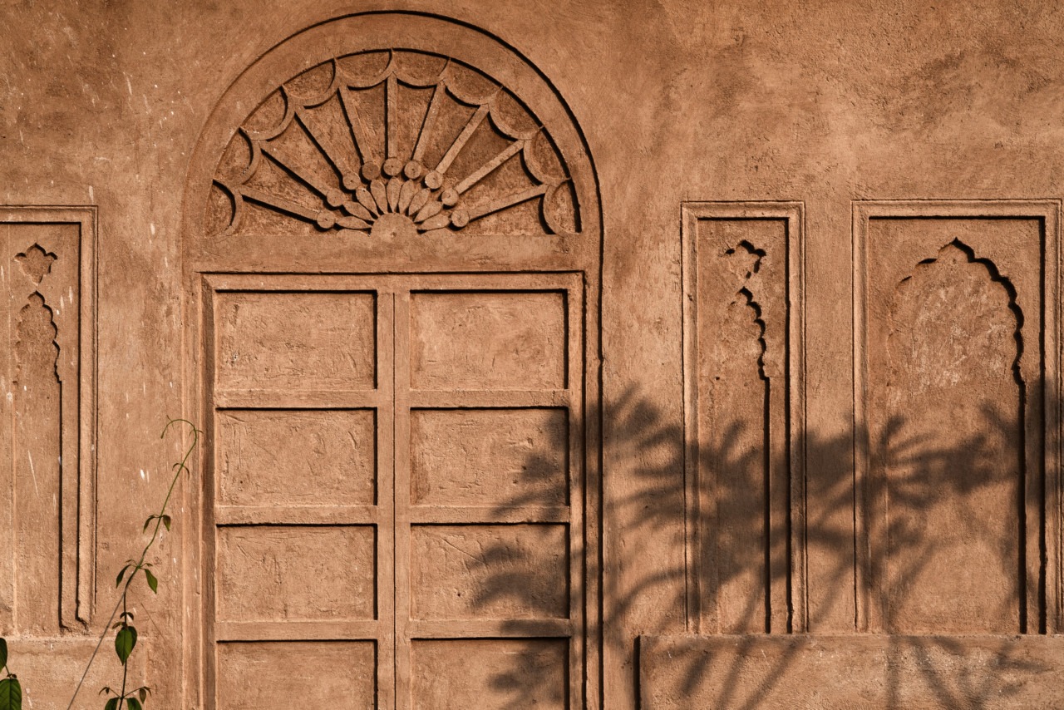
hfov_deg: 38.9
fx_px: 1508
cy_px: 355
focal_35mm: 51
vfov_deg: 26.5
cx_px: 532
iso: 100
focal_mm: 51
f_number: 8
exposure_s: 1/640
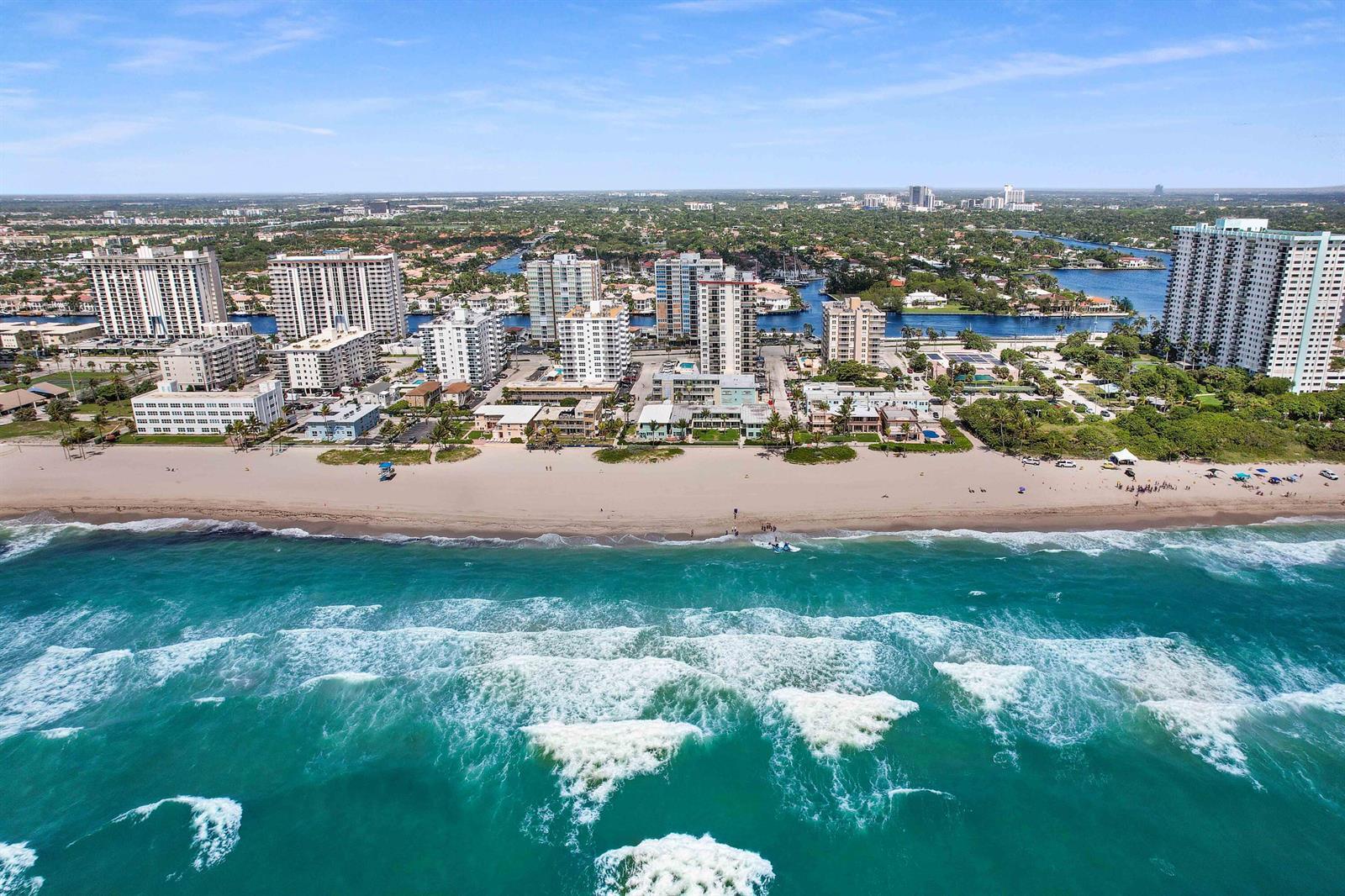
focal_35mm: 22
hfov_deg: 78.6
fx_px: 822
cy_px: 448
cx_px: 672
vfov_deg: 57.2
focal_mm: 8.38
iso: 100
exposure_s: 1/1000
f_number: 2.8
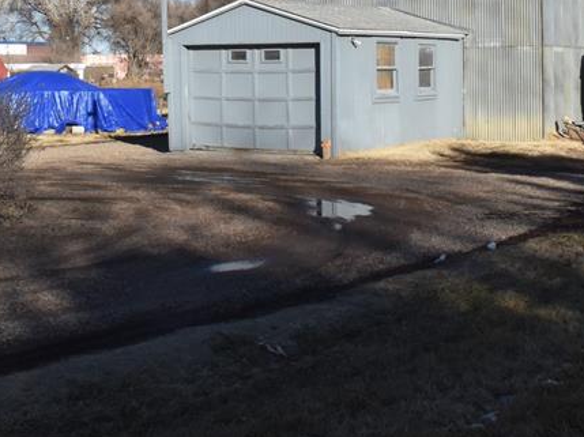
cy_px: 46
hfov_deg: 31.1
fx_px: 1045
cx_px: 233
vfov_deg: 23.0
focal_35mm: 62
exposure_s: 1/400
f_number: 22
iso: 640
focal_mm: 18
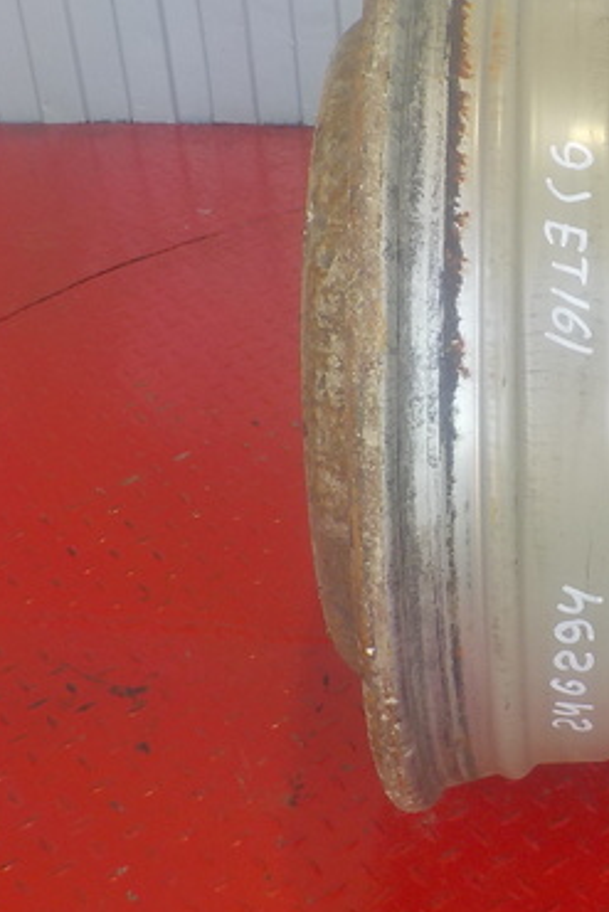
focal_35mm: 54
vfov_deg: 36.6
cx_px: 639
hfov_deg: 23.8
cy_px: 328
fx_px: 1369
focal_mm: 4.1
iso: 125
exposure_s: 1/50
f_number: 3.3
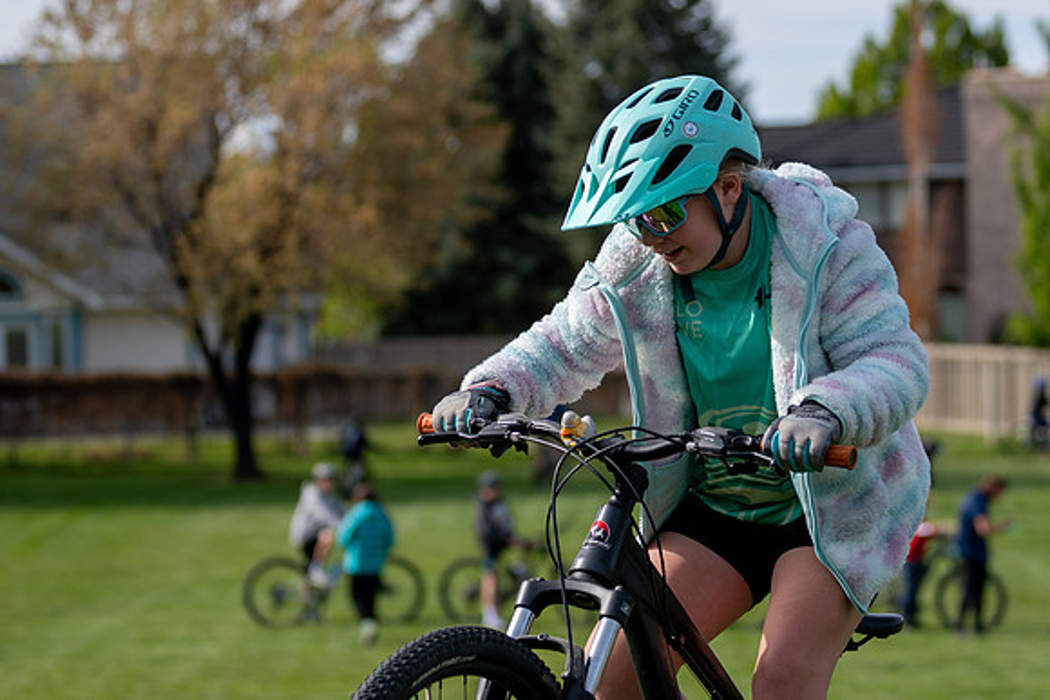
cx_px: 555
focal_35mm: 123
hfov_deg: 16.7
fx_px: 3584
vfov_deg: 11.2
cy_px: 334
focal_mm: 70
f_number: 2.8
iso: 200
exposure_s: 1/2500
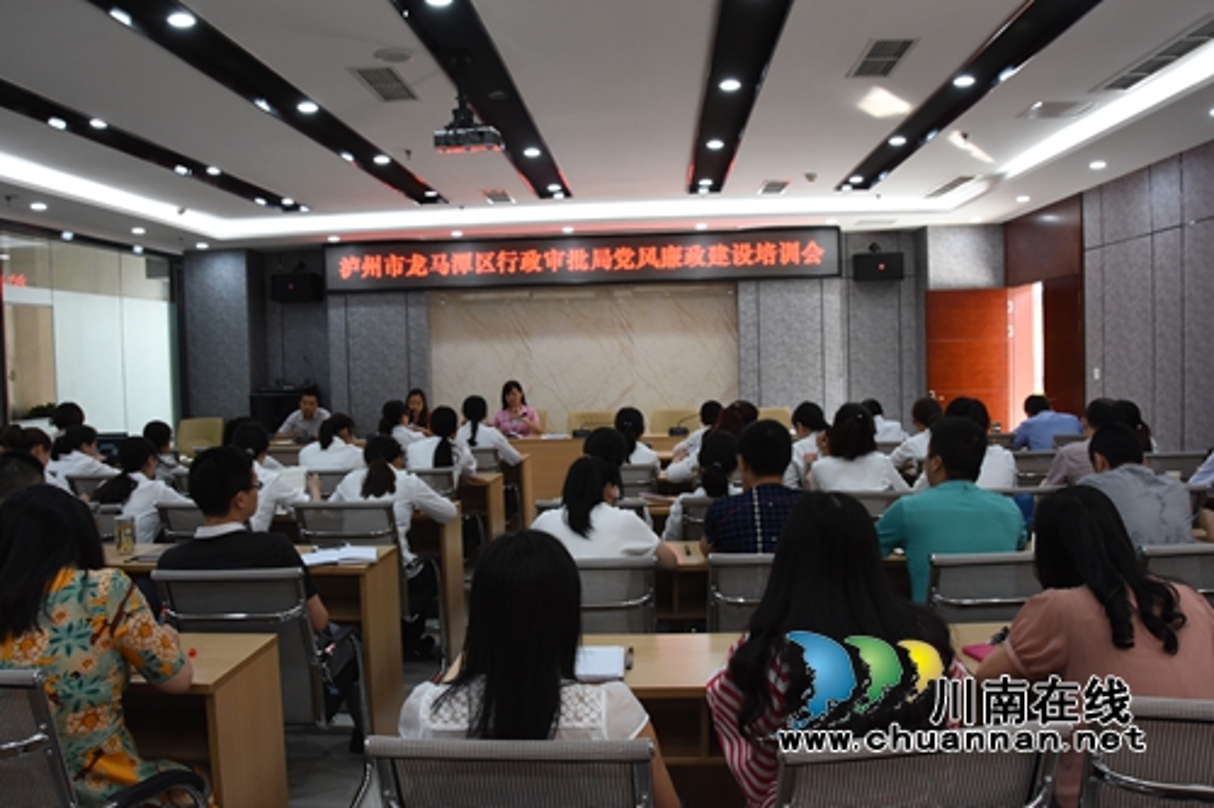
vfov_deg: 47.9
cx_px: 607
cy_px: 404
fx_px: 910
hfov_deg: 67.4
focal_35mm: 27
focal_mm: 18
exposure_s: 1/50
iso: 1000
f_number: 9
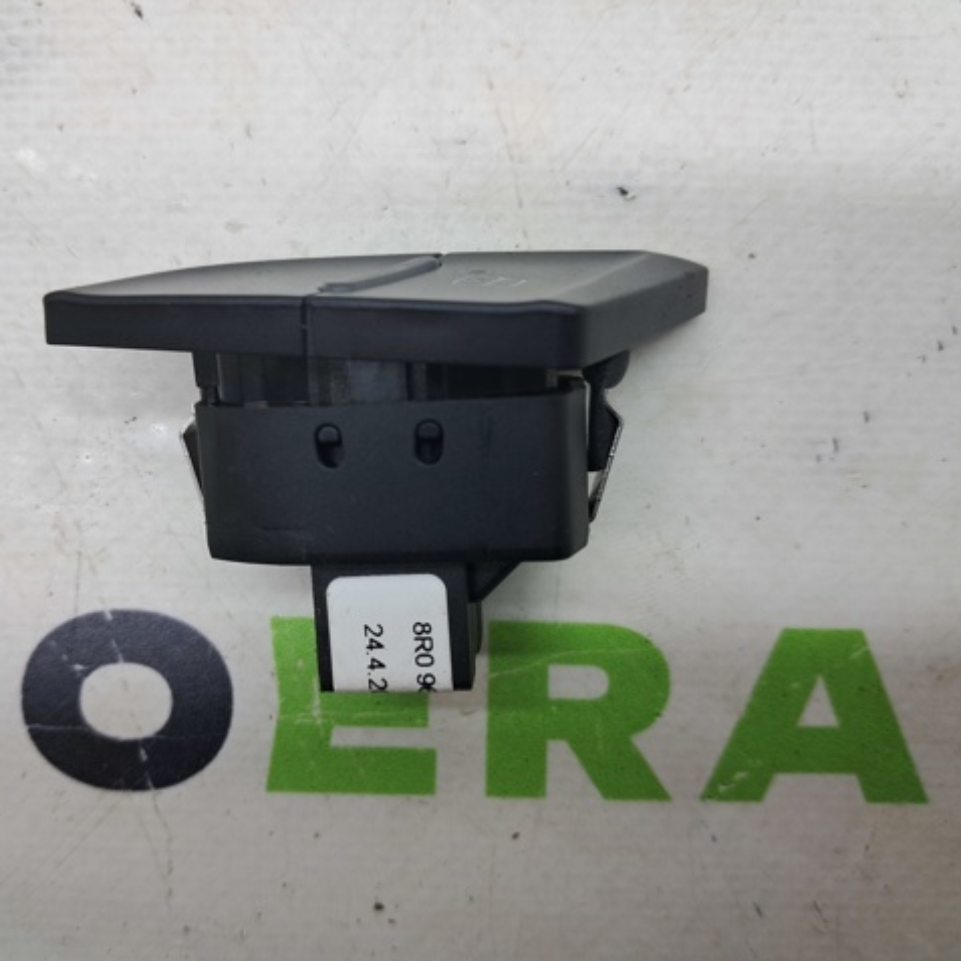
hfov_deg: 50.9
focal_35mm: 32
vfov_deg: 51.1
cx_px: 415
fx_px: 1005
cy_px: 480
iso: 50
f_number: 1.8
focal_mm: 4
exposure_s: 1/50
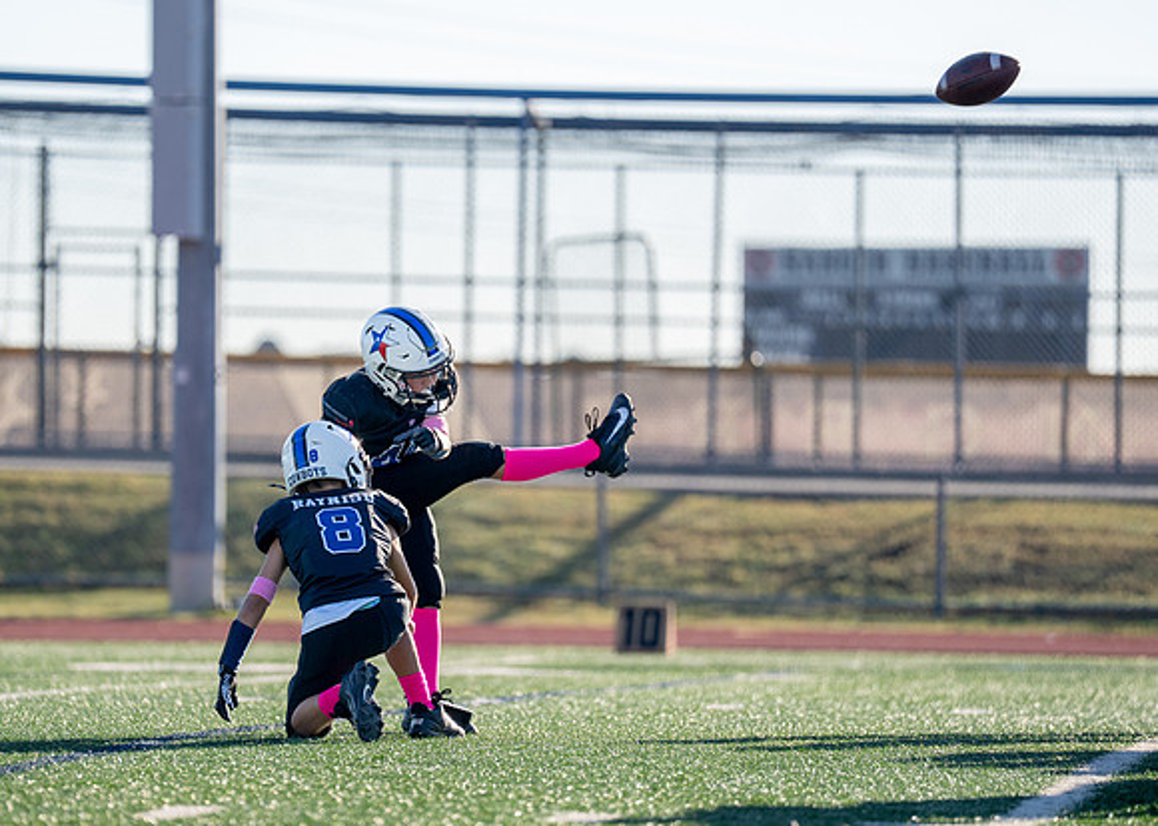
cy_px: 434
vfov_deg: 5.5
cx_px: 383
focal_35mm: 264
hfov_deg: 7.6
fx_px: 8672
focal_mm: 200
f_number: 2.8
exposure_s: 1/2000
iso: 160
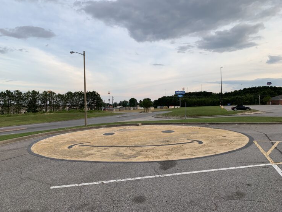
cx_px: 138
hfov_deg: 65.3
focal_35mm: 27
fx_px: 220
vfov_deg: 51.4
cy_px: 107
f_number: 1.8
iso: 25
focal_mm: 4.25
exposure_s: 1/188
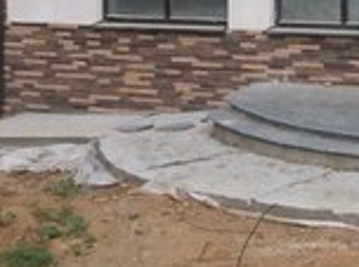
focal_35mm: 135
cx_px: 564
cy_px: -141
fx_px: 1396
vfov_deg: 10.5
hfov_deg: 13.6
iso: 32
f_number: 2.4
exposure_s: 1/137
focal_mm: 3.3
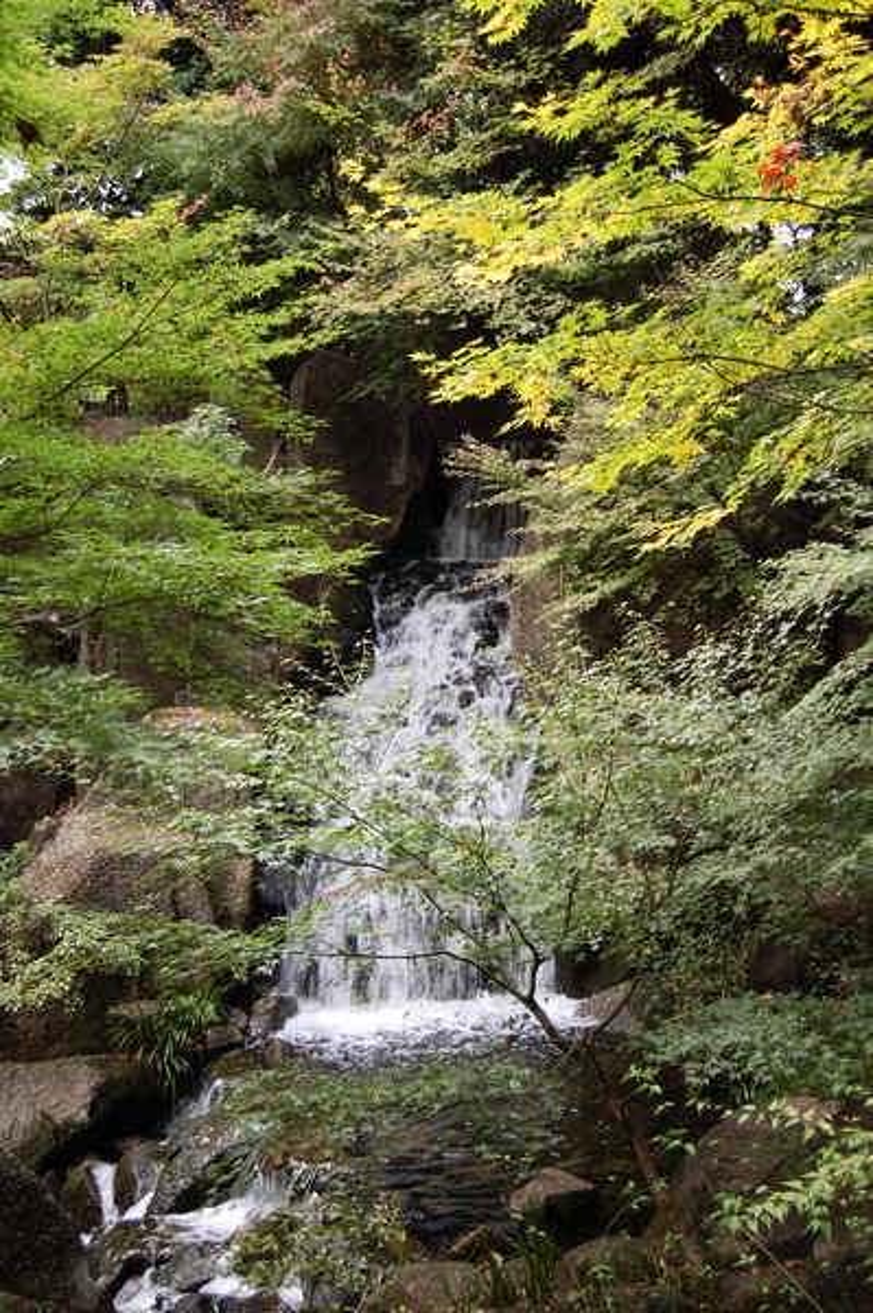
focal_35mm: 42
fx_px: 1530
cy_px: 656
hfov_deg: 31.8
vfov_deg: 46.4
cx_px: 436
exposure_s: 1/25
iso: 200
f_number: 4.2
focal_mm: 28
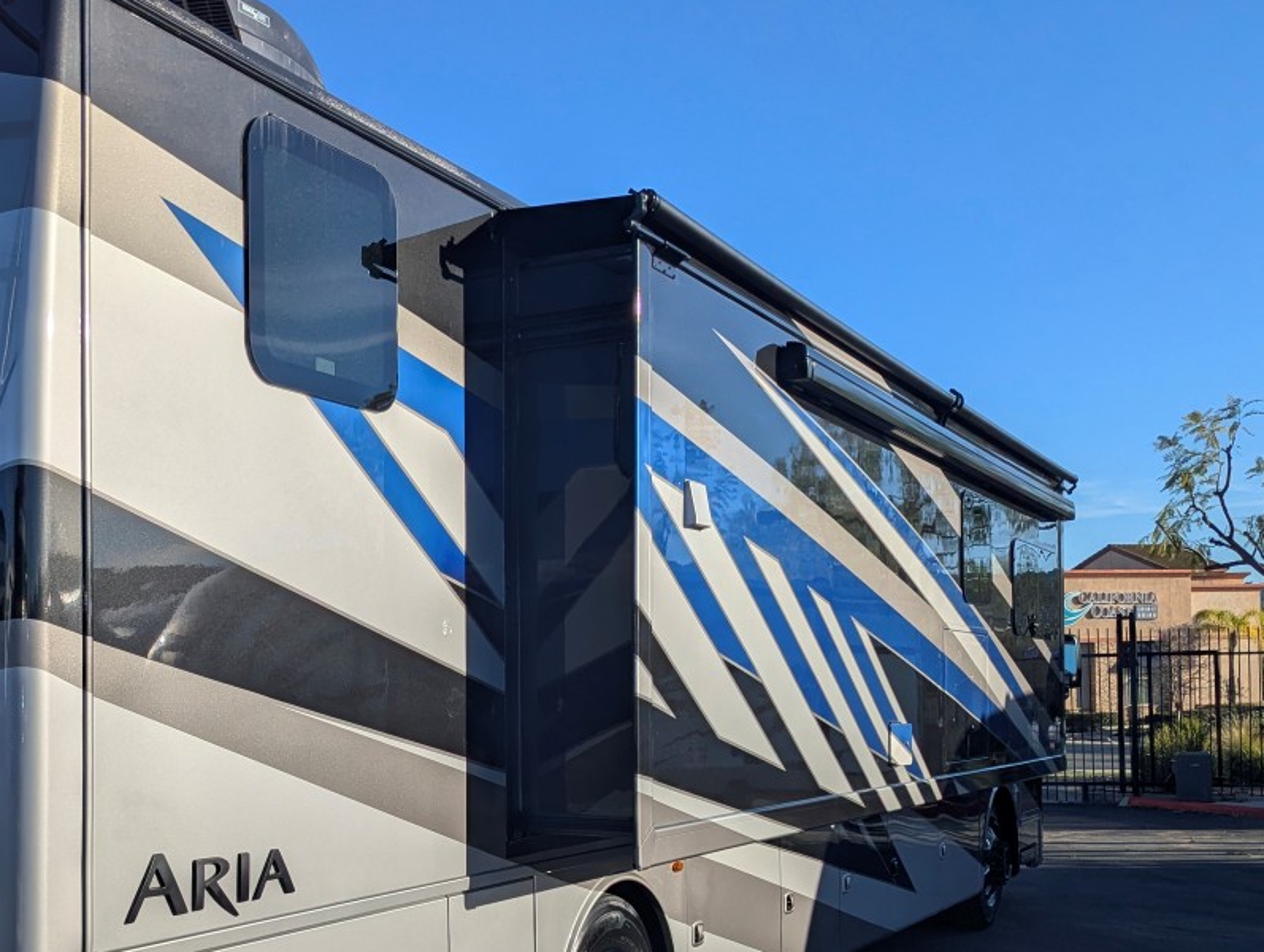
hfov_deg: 43.5
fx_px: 1536
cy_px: 701
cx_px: 343
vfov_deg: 33.8
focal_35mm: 42
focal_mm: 6.81
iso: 42
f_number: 1.85
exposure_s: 1/5952
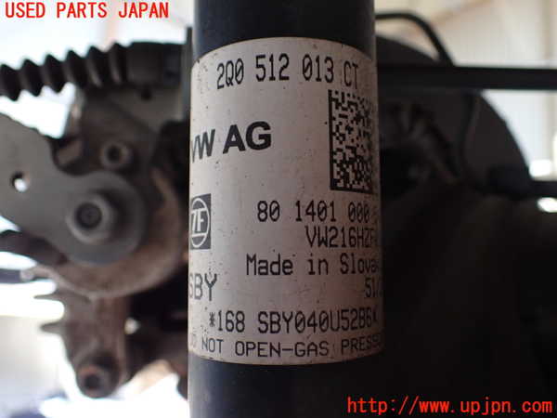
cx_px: 278
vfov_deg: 46.8
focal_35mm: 30
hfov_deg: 60.0
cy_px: 209
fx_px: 483
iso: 250
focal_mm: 5.4
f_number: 2.3
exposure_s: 1/125
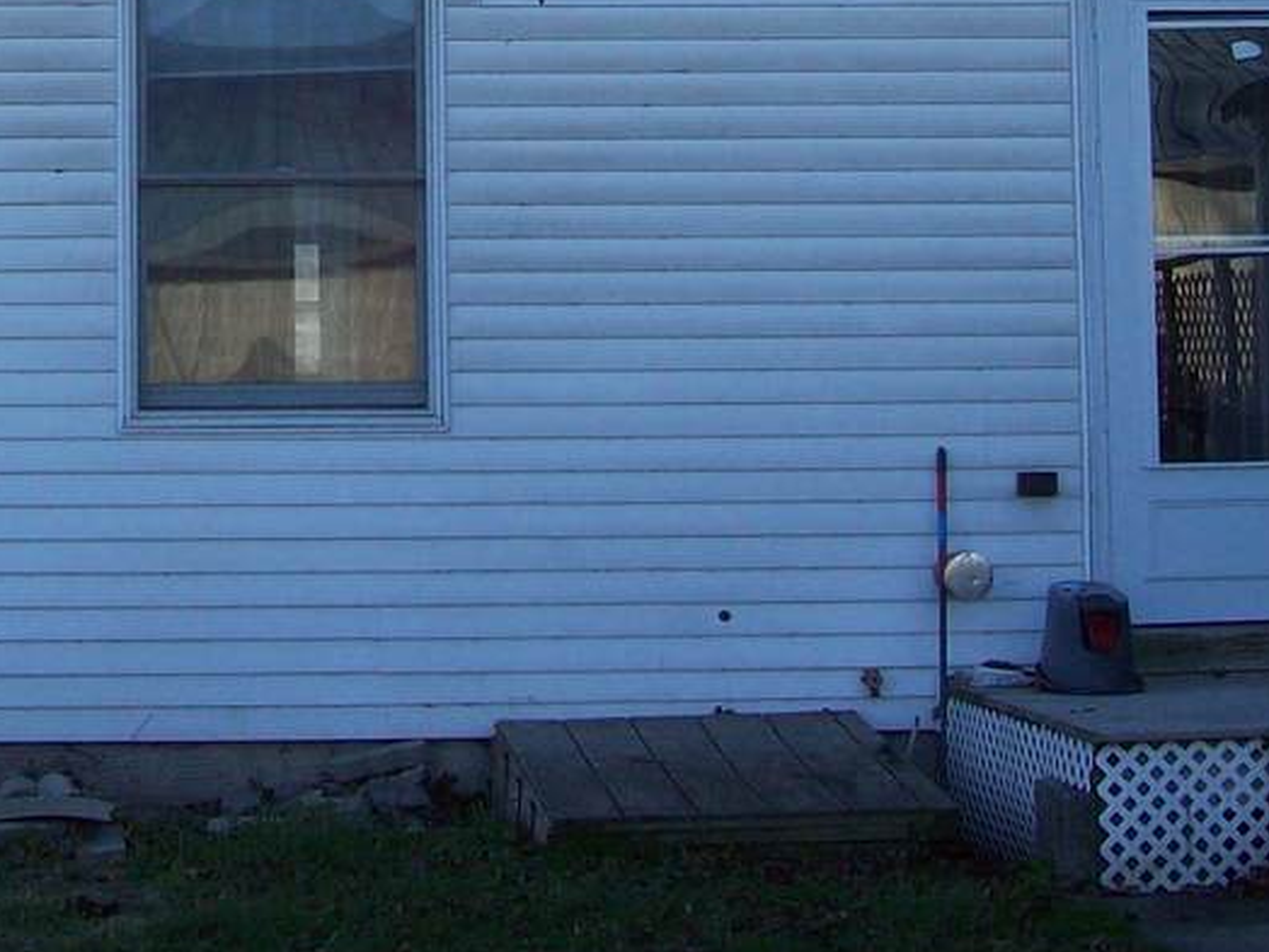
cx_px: 373
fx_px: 3226
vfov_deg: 16.3
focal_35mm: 88
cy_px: -70
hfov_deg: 22.1
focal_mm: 6
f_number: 2.7
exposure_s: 1/549
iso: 80
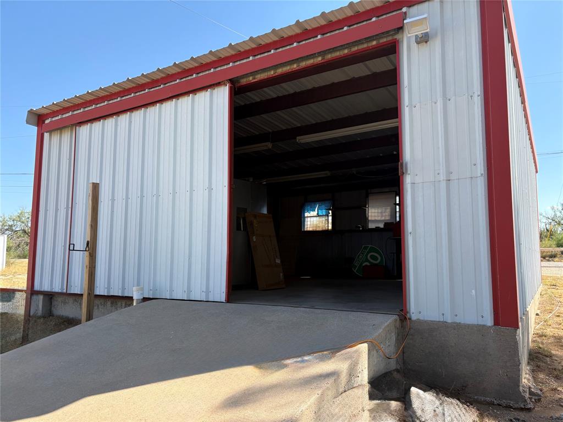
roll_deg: -2.1
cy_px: 211
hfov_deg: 67.3
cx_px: 282
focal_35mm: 26
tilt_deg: +5.1
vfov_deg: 53.1
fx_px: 423
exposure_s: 1/1364
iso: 50
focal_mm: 5.96
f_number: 1.6
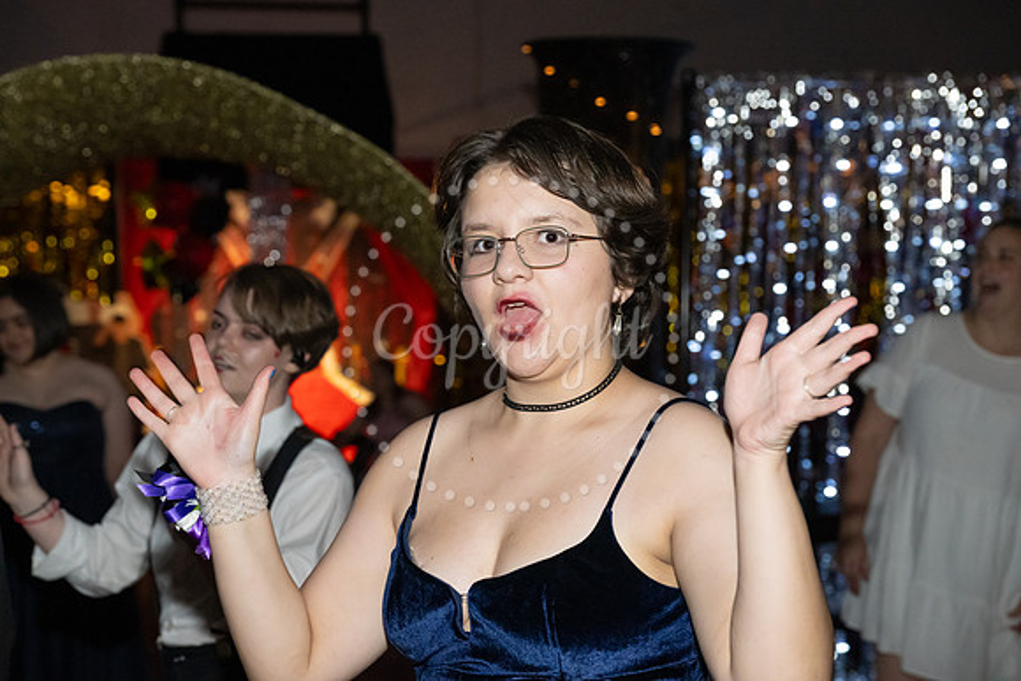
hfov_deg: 29.6
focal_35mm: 68
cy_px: 340
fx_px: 1929
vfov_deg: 20.0
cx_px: 510
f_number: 5.6
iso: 6400
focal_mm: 68
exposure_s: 1/100
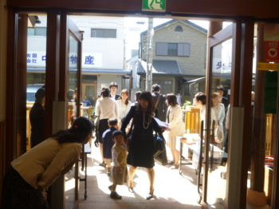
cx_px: 140
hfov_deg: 55.4
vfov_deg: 42.9
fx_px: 266
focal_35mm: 33
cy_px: 104
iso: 125
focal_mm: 5.9
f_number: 4.3
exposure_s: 1/60
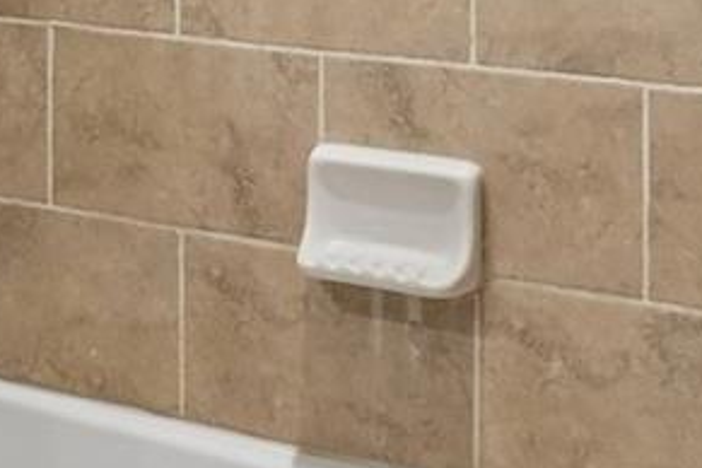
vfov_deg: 14.1
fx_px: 1769
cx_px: -345
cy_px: -246
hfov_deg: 19.6
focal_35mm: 91
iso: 500
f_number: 8
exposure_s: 1/15
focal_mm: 11
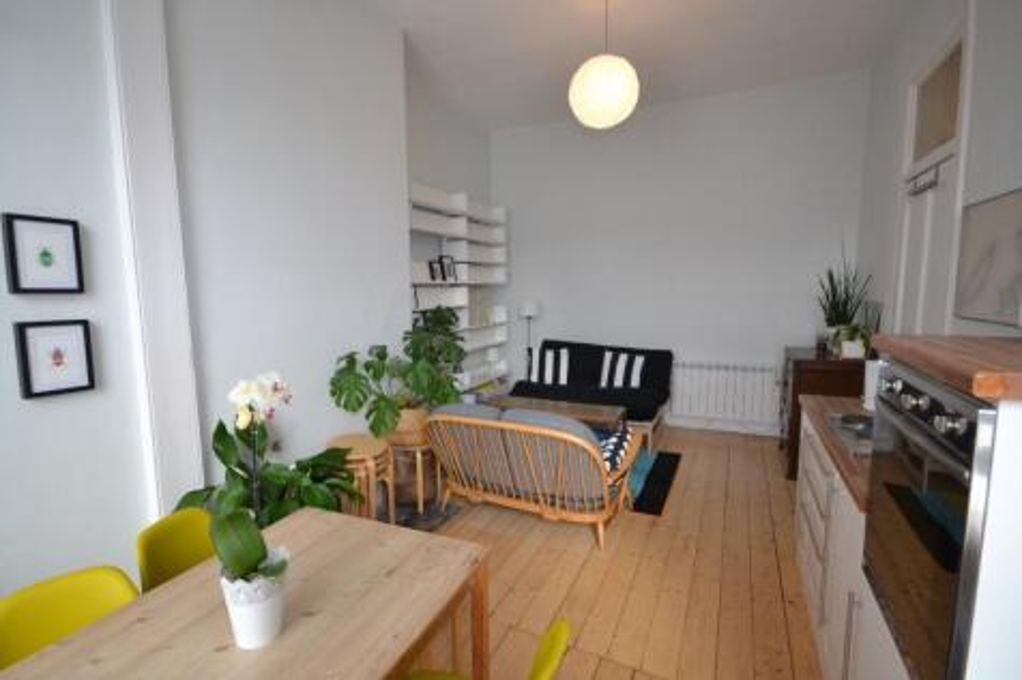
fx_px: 490
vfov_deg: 69.6
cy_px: 340
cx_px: 511
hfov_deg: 92.5
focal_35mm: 17
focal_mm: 11.5
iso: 1600
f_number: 6.3
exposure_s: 1/160
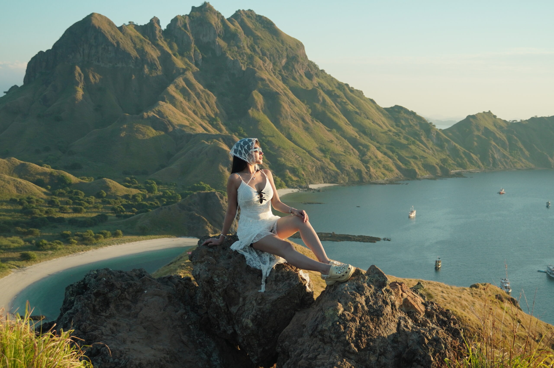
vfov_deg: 25.7
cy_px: 184
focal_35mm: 52
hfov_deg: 37.9
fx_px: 807
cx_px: 277
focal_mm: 35
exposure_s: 1/1000
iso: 320
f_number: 4.5
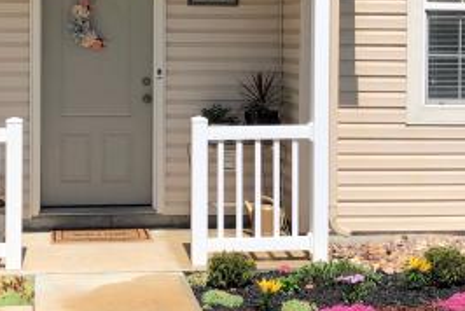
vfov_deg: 19.3
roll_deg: -0.8
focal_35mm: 70
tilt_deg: +1.1
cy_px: 61
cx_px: 159
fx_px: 905
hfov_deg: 28.6
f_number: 1.8
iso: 25
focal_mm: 3.99
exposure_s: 1/3205
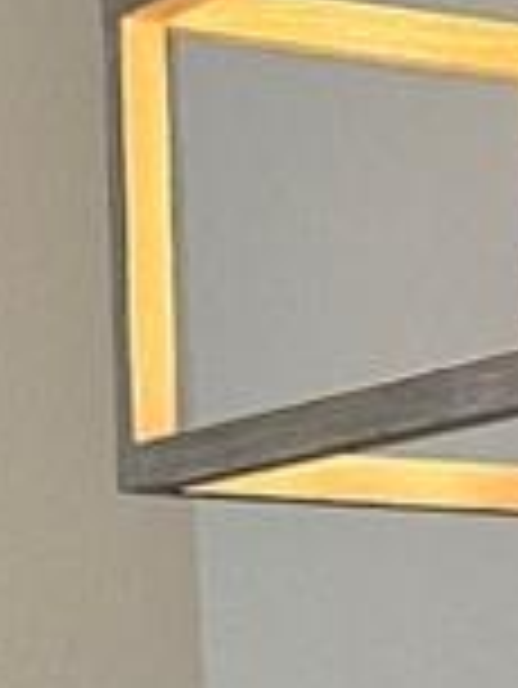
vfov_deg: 9.9
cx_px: 775
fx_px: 3746
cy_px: 1286
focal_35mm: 188
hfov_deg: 7.8
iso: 400
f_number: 1.8
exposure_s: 1/120
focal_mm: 5
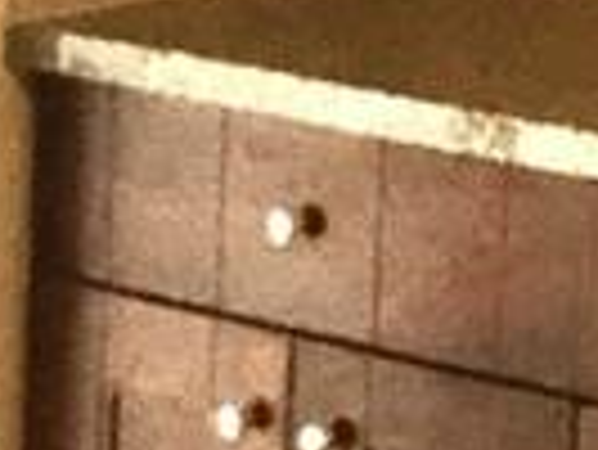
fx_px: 4115
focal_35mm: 238
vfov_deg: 6.2
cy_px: 40
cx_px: 220
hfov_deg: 8.3
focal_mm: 3.3
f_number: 2.4
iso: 50
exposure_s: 1/30
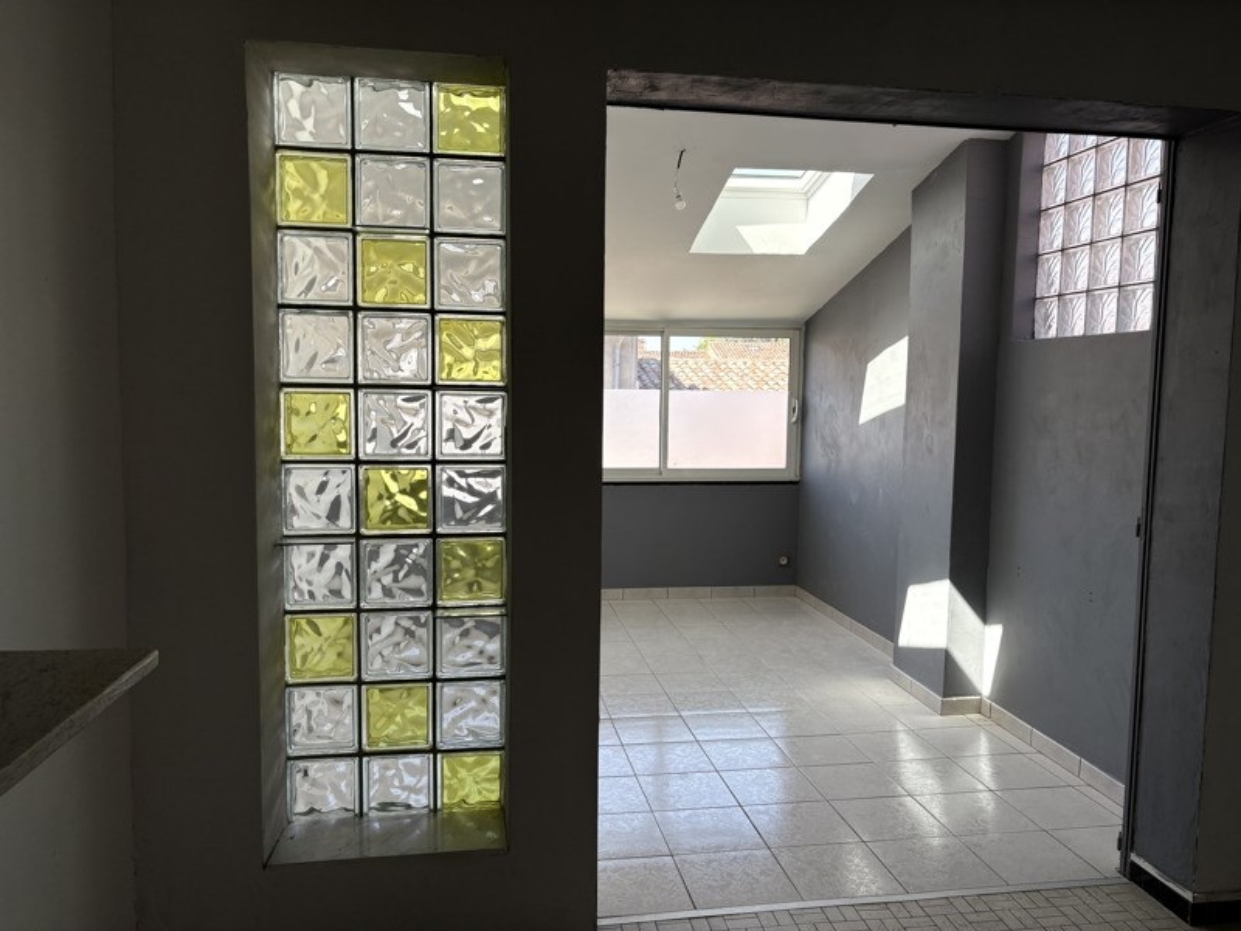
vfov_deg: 53.1
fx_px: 932
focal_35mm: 26
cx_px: 620
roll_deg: +0.0
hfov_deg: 67.3
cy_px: 466
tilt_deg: -5.1
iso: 64
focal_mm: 5.96
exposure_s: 1/375
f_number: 1.6
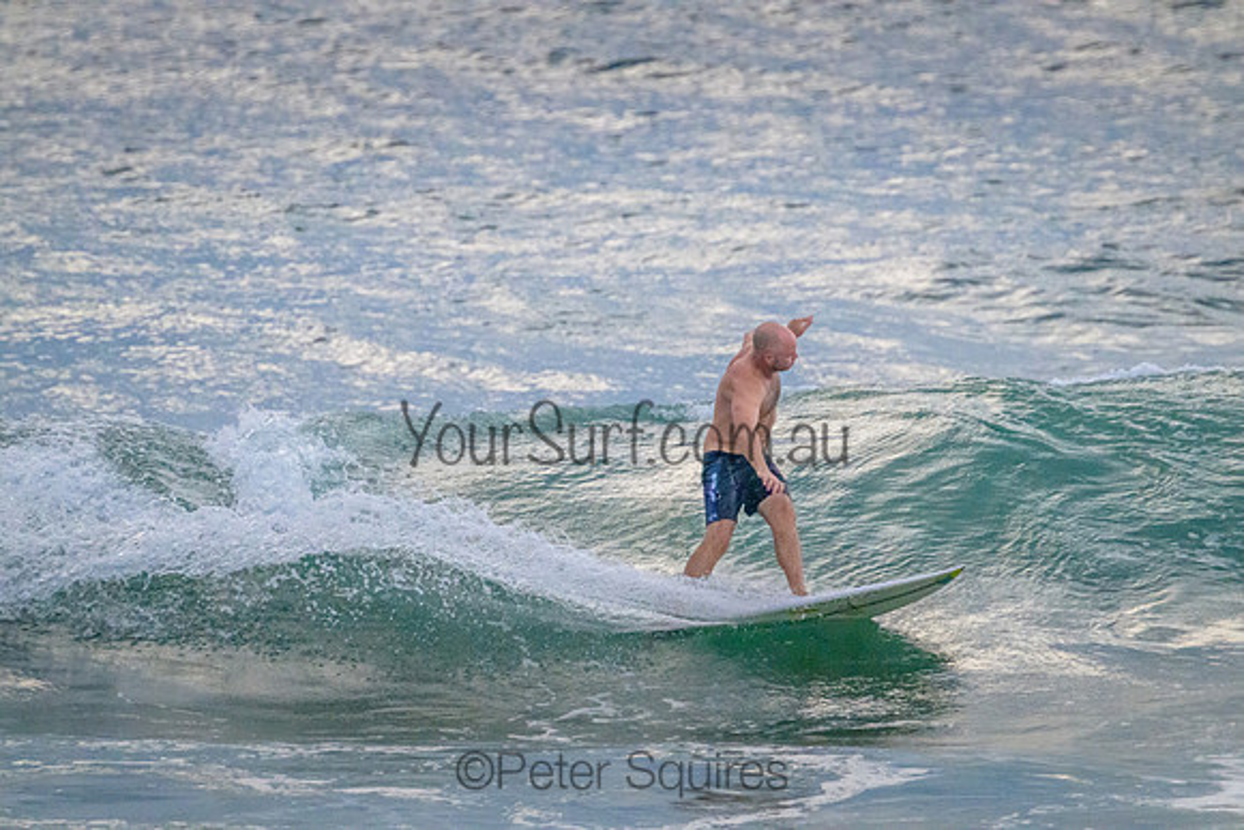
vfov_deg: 1.7
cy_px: 415
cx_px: 622
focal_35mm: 800
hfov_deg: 2.6
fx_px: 27650
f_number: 11
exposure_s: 1/800
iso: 11400
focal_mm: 800
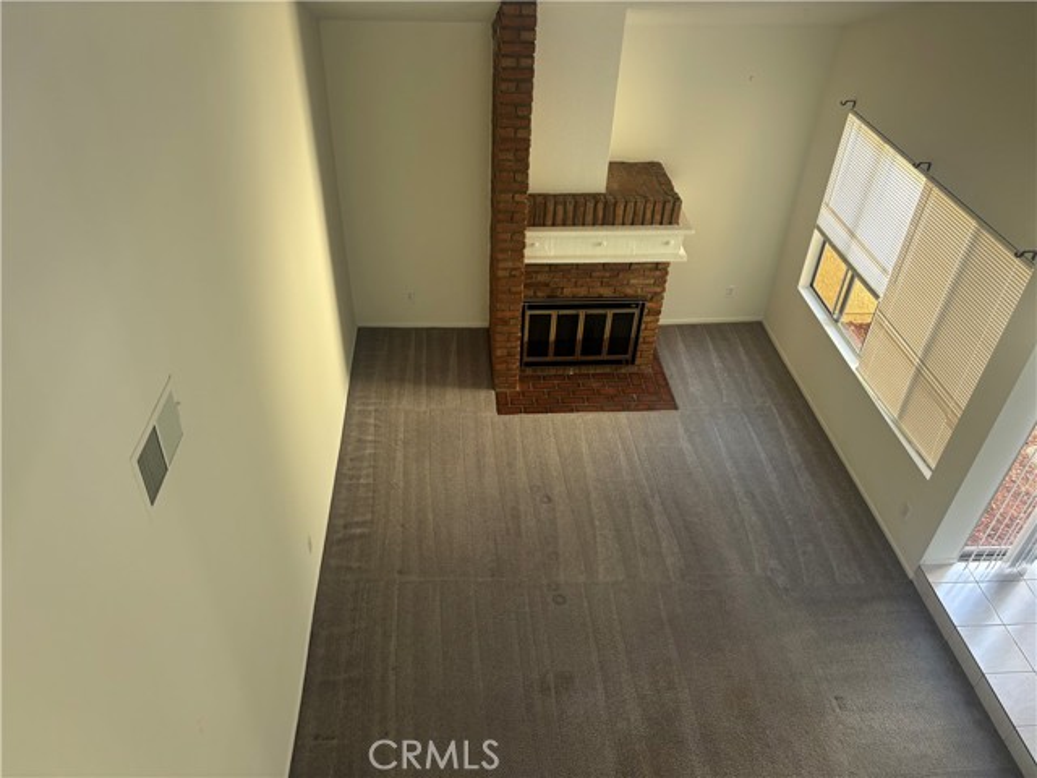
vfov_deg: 53.1
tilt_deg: -37.7
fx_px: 779
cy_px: 389
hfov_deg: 67.3
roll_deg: -2.5
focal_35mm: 26
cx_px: 518
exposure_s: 1/121
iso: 80
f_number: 1.6
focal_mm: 5.96
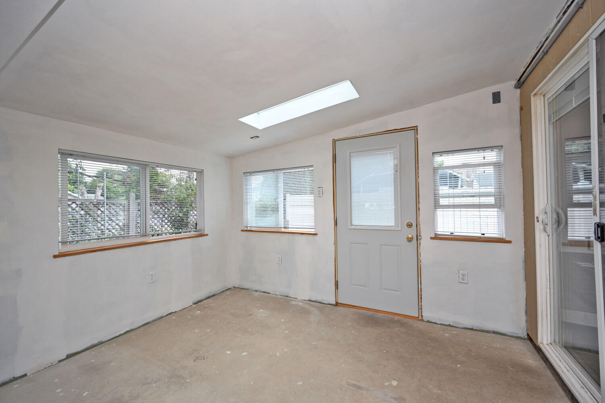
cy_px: 202
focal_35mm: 14
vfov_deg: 81.2
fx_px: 235
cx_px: 302
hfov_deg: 104.3
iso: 200
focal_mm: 14
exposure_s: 1/125
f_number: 5.6
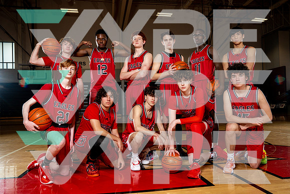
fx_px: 237
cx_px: 152
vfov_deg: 44.5
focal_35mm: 29
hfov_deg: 63.0
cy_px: 102
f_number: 8
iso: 400
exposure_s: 1/250
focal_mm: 28
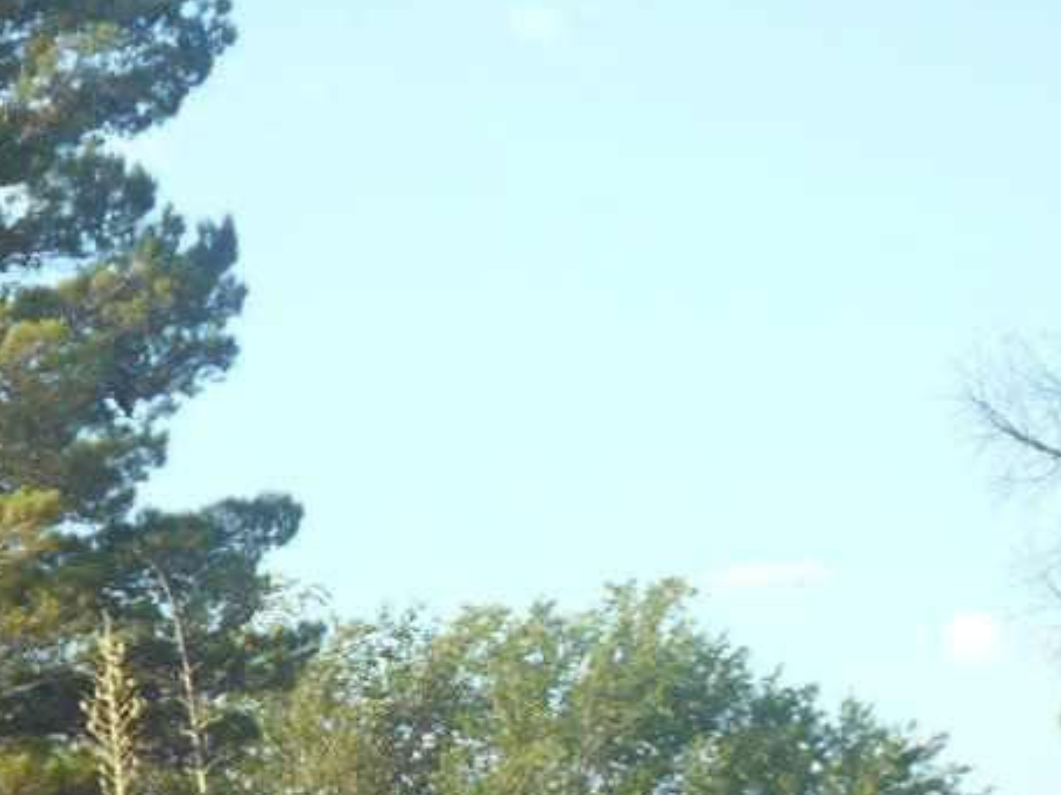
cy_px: 1278
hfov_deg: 10.0
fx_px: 6037
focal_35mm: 197
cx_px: 394
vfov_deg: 7.4
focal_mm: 10
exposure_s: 1/160
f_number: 4.9
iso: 80
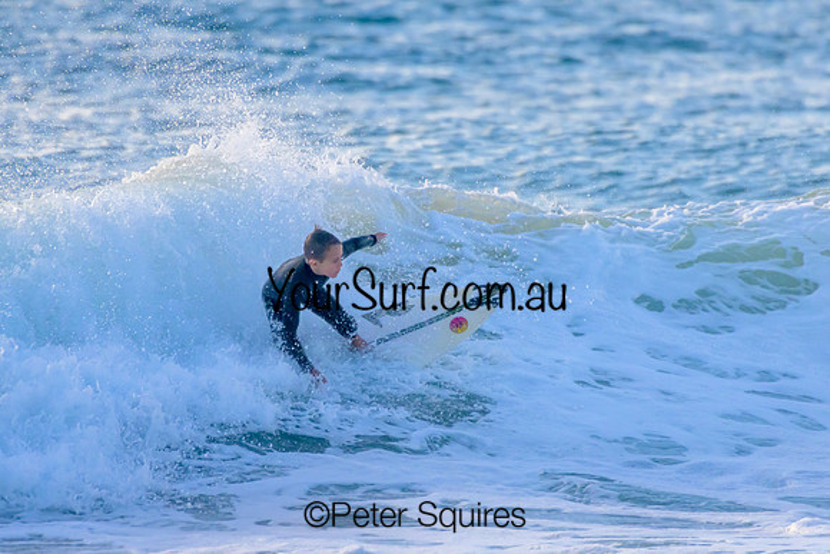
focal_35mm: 1000
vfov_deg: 1.4
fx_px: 23060
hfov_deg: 2.1
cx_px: 415
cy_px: 277
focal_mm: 1000
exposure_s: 1/2000
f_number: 11
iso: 2000
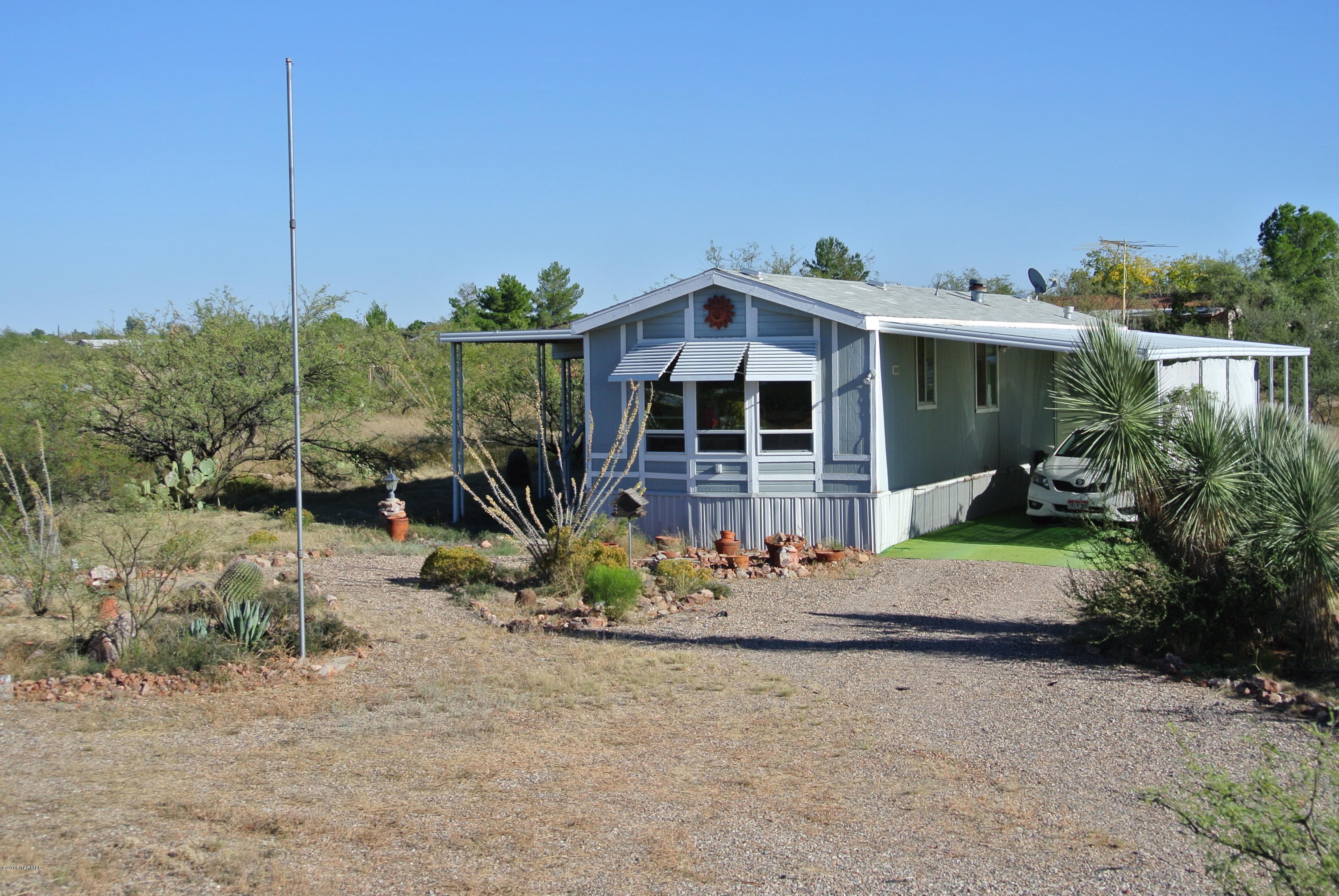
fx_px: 2085
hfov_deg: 35.6
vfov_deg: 24.3
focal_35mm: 56
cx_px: 670
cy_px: 448
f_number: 5.6
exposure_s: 1/500
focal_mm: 21.1
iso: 100
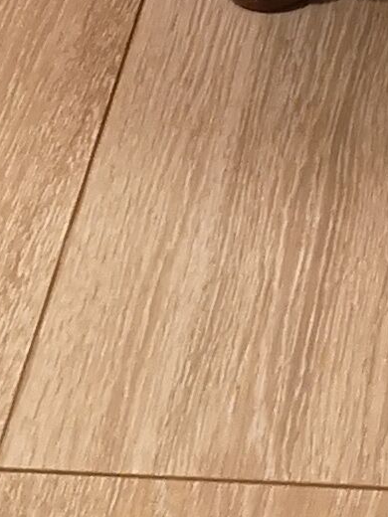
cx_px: 750
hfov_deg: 7.0
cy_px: -946
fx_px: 3079
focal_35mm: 206
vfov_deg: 8.3
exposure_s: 1/33.3
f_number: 1.8
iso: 160
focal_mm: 3.95
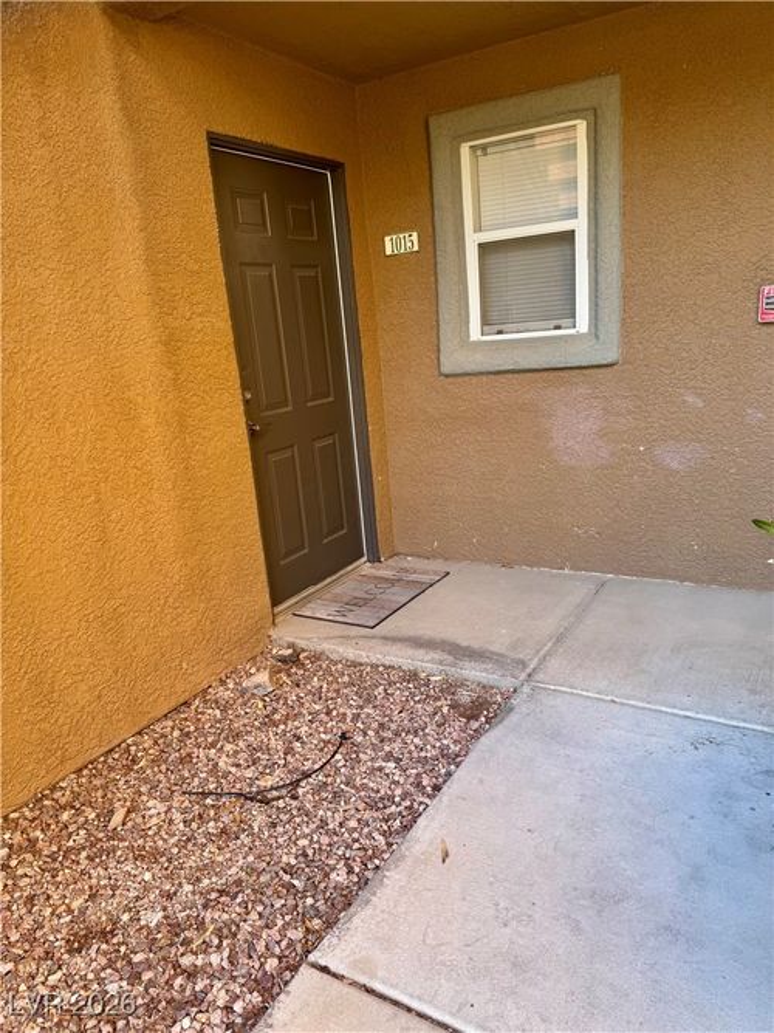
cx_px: 387
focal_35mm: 24
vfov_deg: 71.6
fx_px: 716
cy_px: 516
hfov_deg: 56.8
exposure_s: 1/121
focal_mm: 6.76
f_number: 1.78
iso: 80
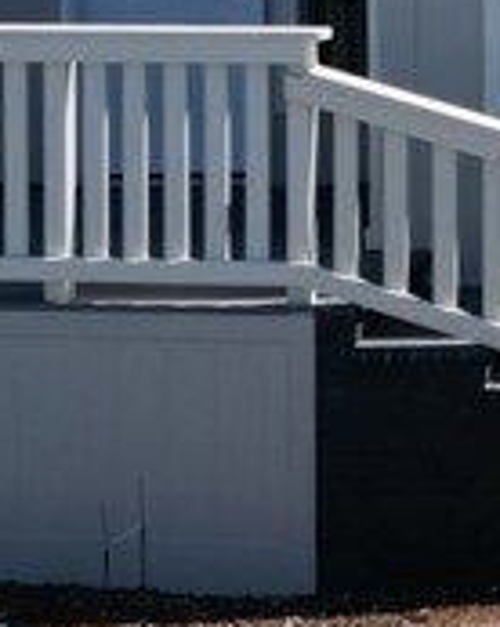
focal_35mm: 139
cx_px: 909
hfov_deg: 10.4
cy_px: -138
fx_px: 2576
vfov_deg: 13.5
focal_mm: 6.72
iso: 150
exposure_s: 1/4000
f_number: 1.7
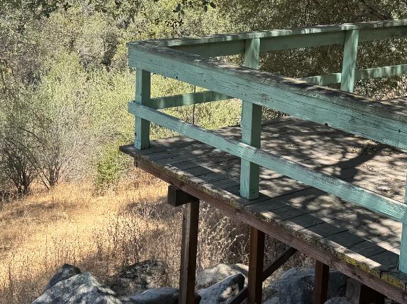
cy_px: 78
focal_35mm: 62
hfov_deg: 31.1
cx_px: 148
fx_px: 729
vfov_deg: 23.4
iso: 80
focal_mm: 6.76
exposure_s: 1/1094
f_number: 1.78
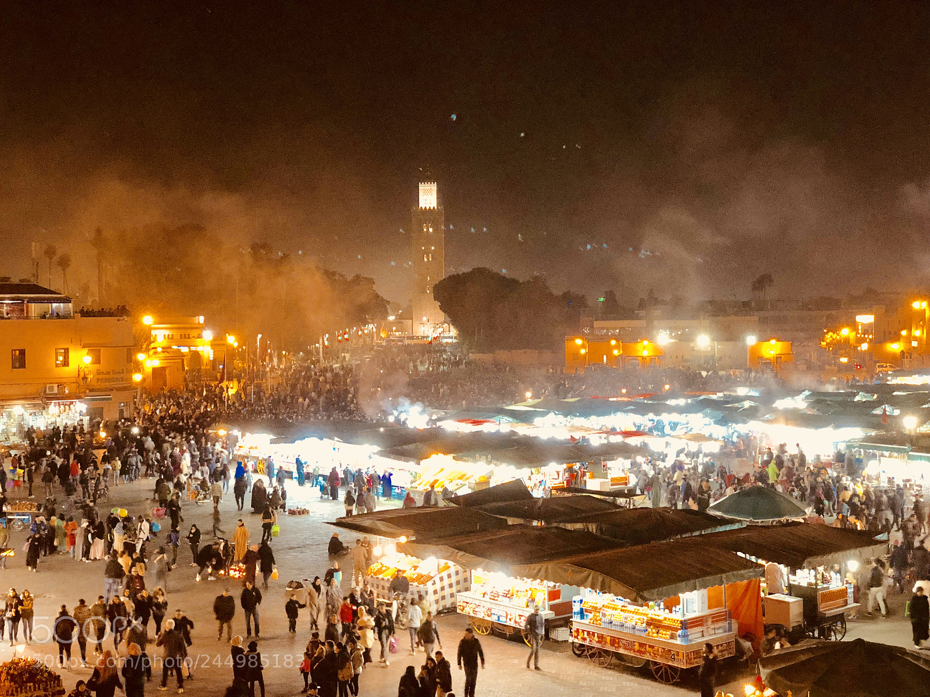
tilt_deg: -1.9
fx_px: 1424
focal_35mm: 53
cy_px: 352
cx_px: 469
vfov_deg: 27.5
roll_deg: -0.3
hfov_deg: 36.2
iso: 160
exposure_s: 1/9
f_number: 2.4
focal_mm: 6
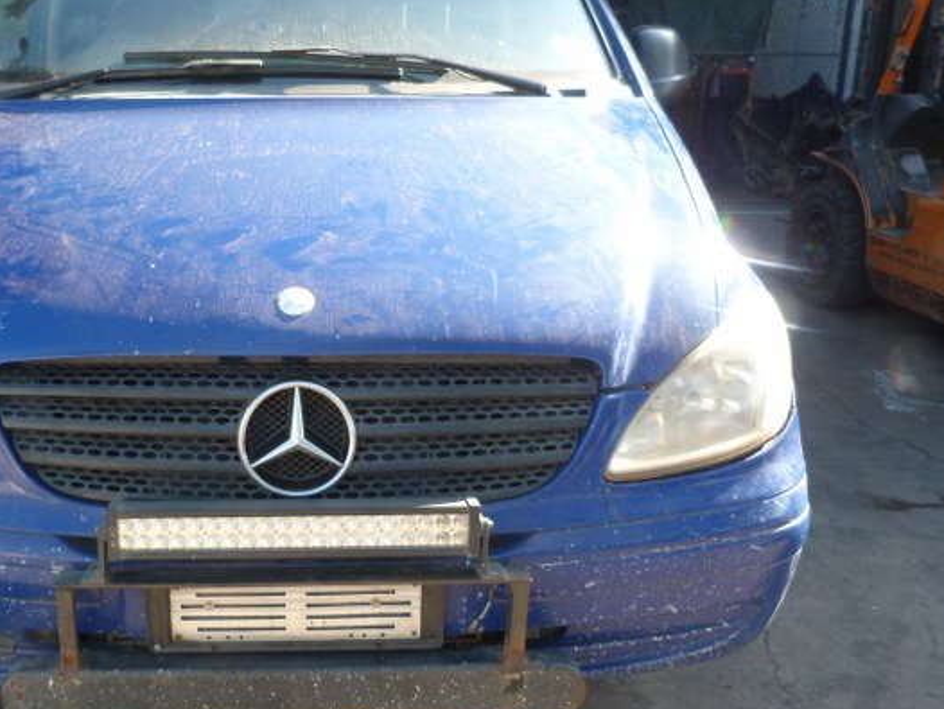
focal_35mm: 38
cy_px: 319
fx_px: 1037
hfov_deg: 47.8
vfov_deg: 37.7
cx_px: 284
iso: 80
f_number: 2.8
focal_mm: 4.5
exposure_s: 1/80
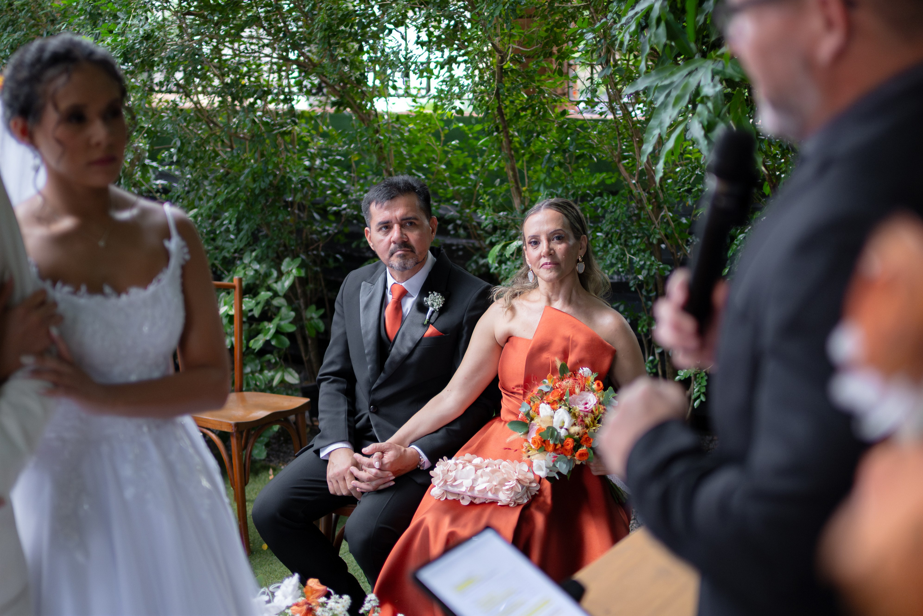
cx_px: 462
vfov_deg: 26.0
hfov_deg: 38.2
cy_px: 308
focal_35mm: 52
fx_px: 1333
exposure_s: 1/640
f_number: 1.4
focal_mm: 35
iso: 1600
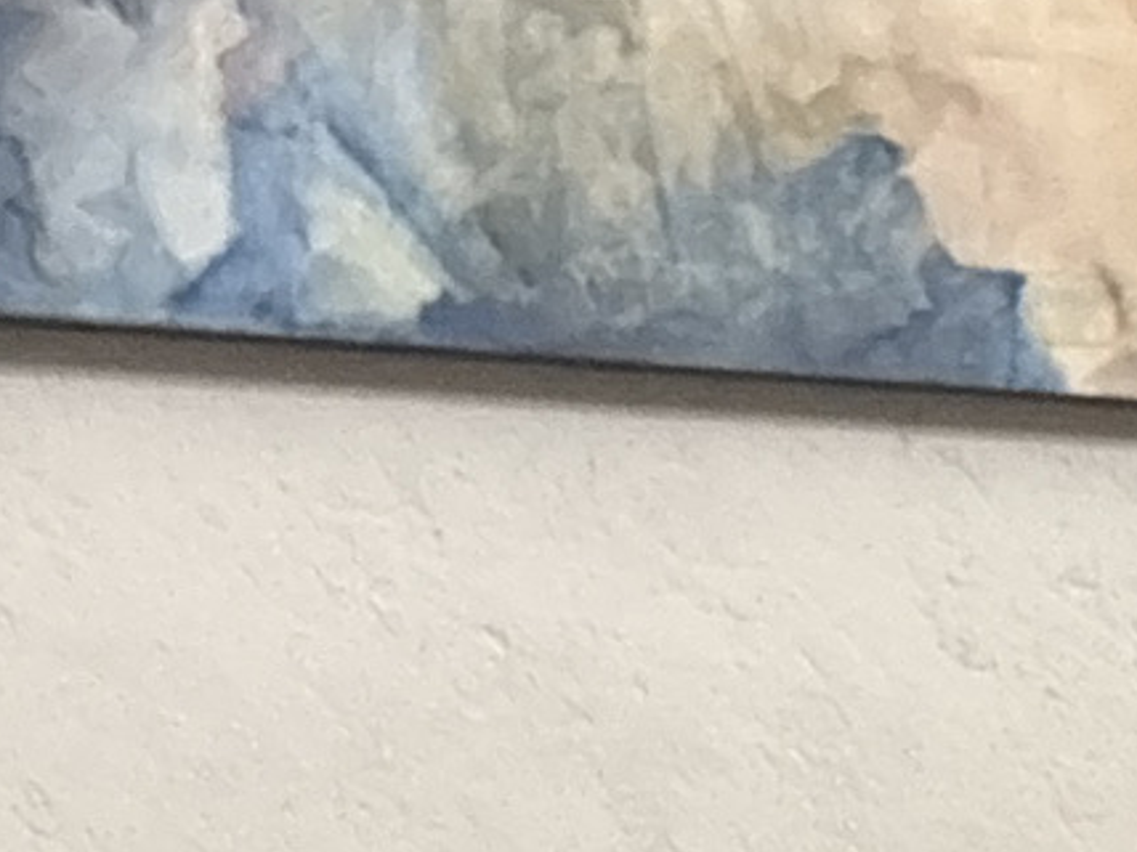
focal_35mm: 243
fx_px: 7982
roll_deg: -2.3
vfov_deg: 6.0
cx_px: 1814
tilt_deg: -2.9
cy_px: 1656
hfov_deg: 8.0
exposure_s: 1/17
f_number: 1.6
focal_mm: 5.96
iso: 500
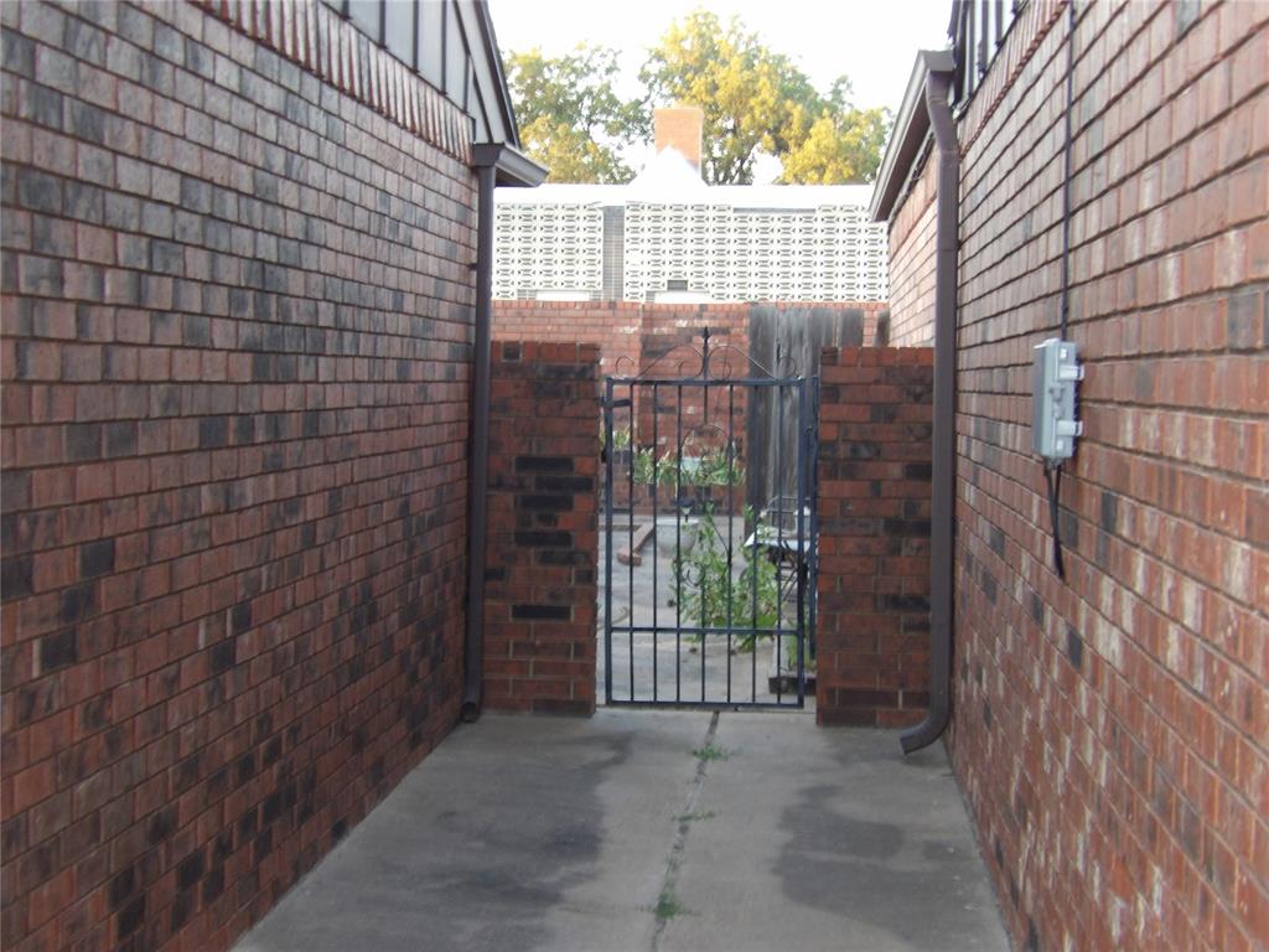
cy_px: 476
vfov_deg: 23.7
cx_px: 634
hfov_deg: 31.2
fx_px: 2273
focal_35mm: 62
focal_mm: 11.1
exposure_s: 1/17
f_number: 4
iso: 214
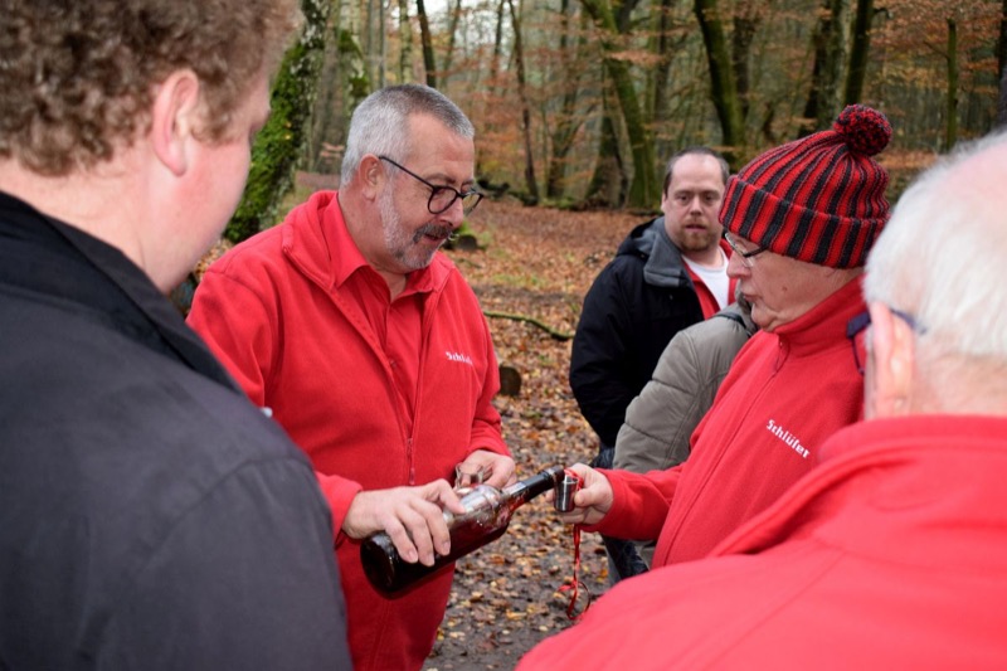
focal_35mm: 45
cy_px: 336
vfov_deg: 29.9
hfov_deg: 43.6
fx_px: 1258
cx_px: 504
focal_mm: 30
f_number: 5
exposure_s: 1/100
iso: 800
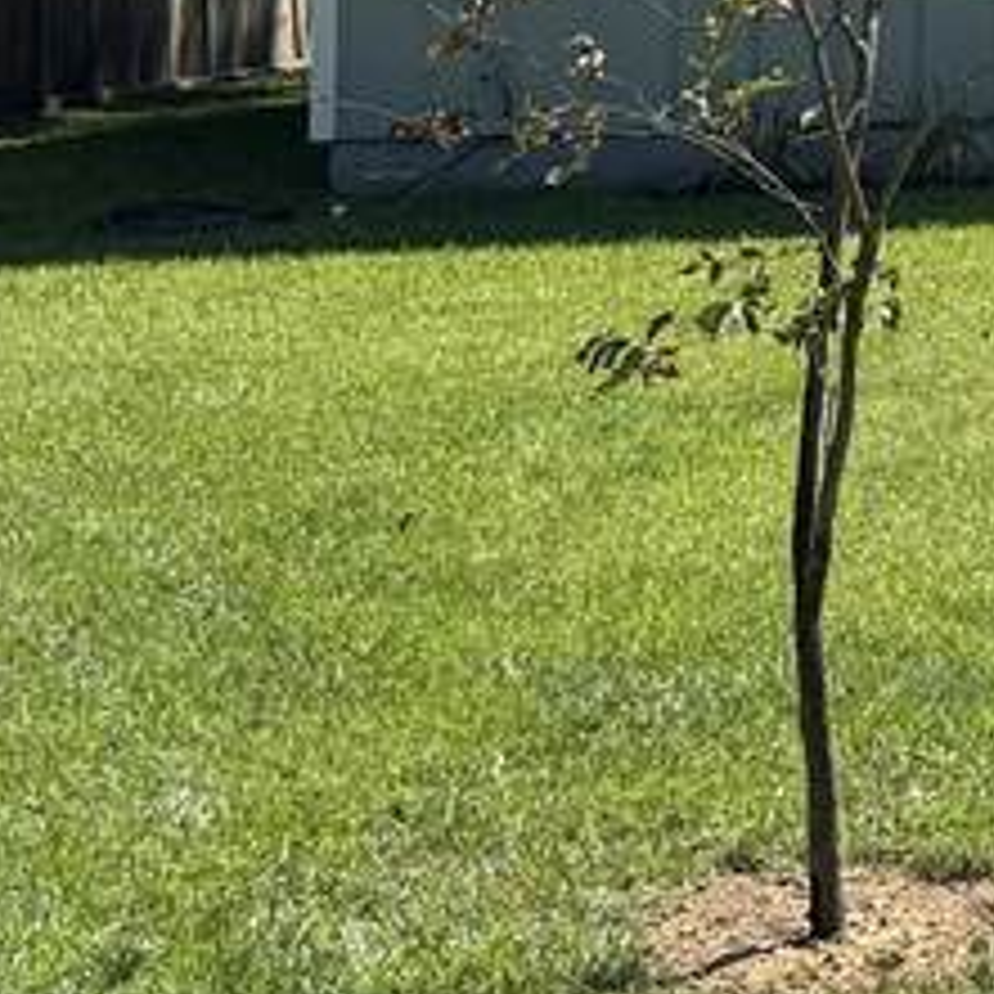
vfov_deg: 13.5
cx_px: 2046
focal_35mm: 123
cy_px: -423
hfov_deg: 12.4
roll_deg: +2.5
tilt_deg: +4.2
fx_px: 3996
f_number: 1.78
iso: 80
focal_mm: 6.76
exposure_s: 1/4310
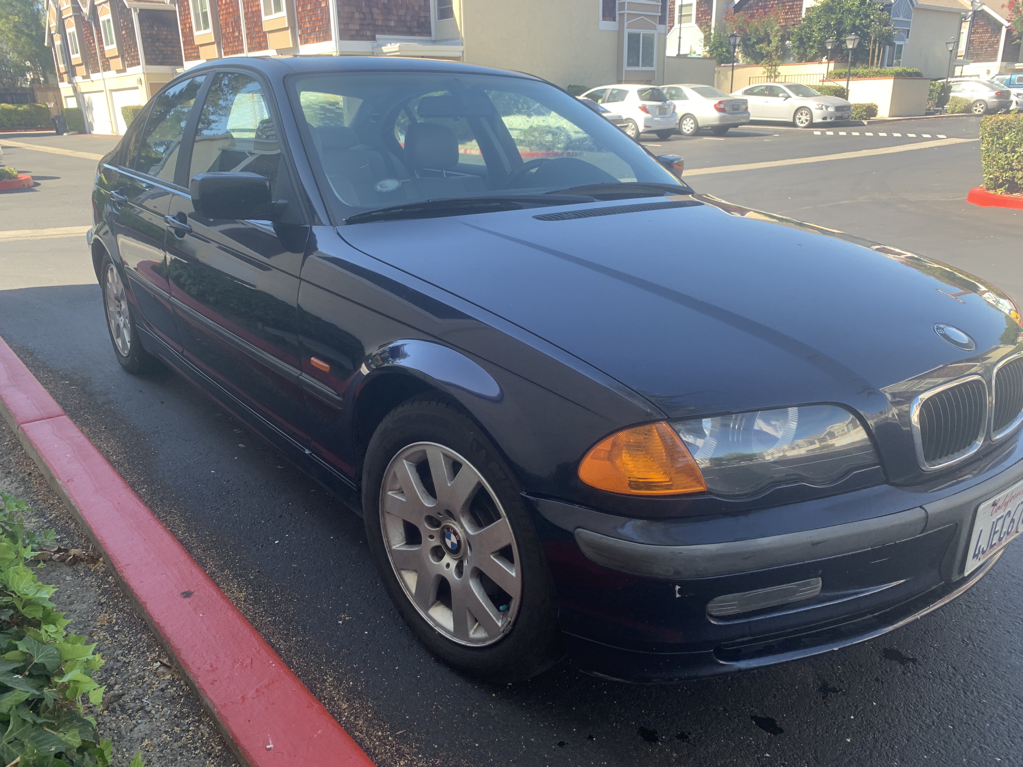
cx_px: 512
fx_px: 768
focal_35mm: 26
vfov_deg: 53.1
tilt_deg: -15.6
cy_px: 384
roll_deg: -0.3
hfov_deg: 67.3
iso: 25
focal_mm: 4.25
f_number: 1.8
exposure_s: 1/231
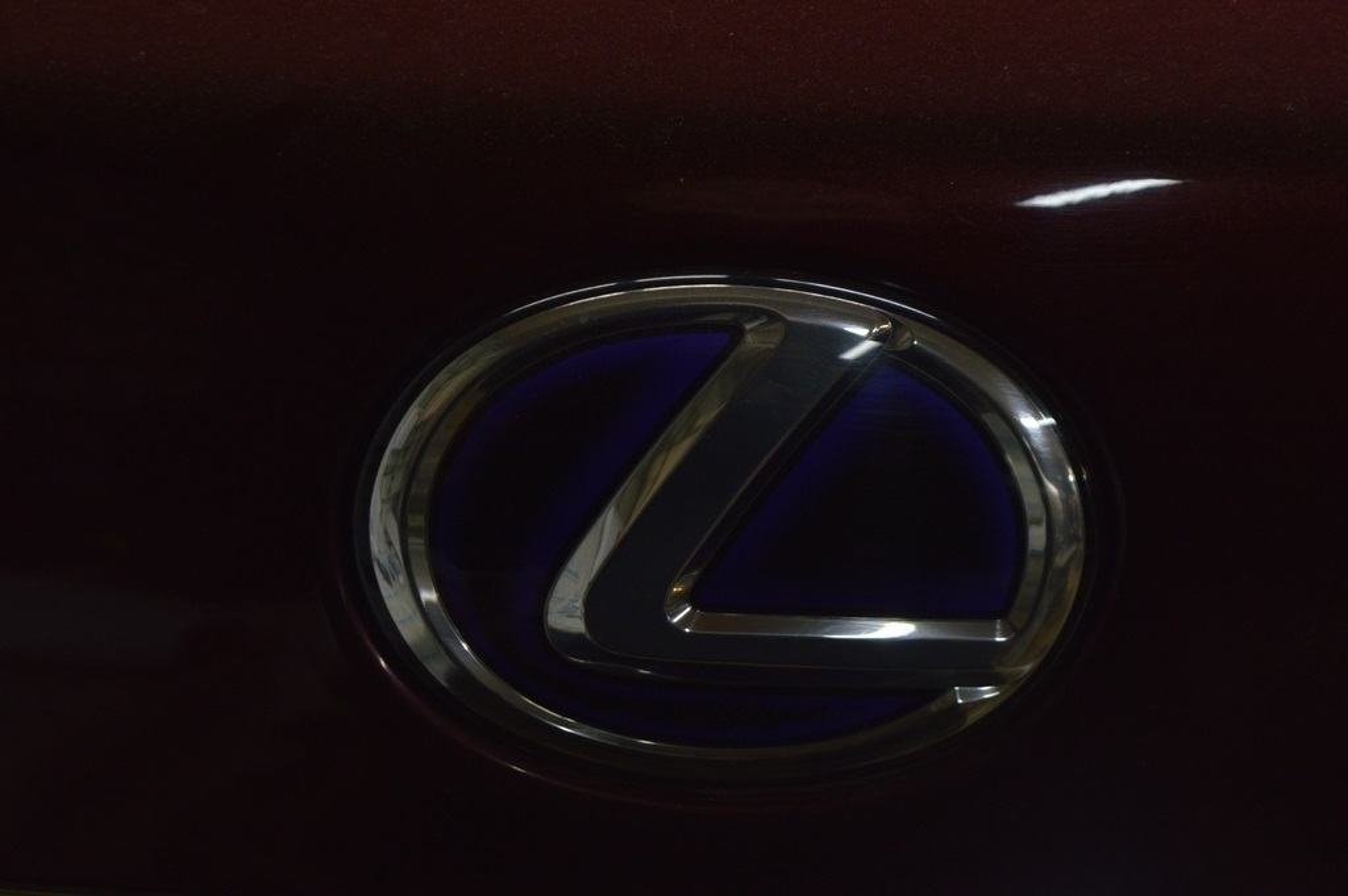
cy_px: 448
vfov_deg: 16.5
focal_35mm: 82
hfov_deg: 24.6
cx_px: 674
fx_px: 3087
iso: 400
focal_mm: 55
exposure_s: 1/40
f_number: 5.6
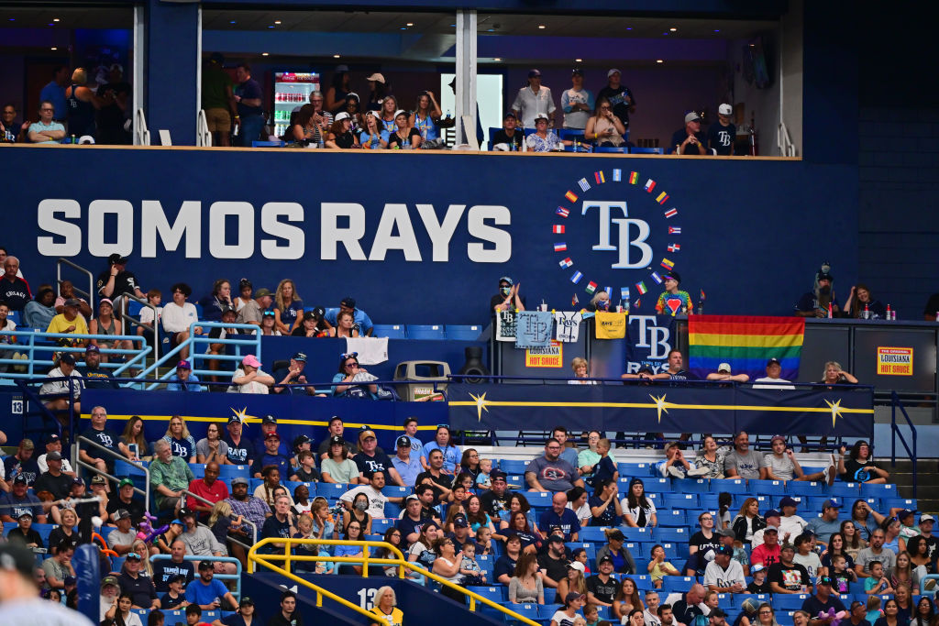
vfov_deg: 3.4
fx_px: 10434
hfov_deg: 5.2
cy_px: 313
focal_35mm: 400
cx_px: 470
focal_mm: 400
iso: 1000
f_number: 4
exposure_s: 1/250
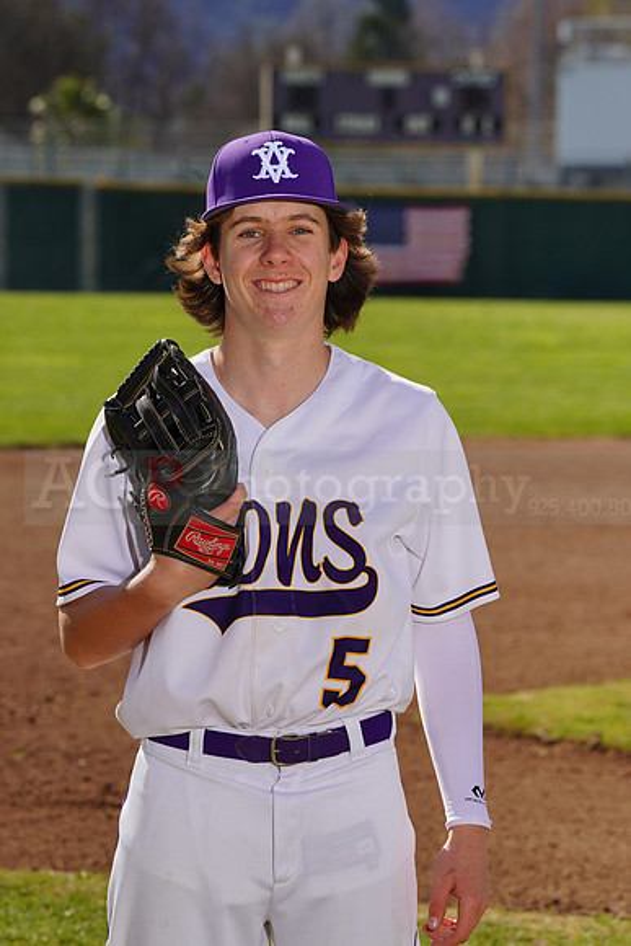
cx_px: 316
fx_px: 5807
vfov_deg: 9.3
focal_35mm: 221
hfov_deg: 6.2
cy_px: 473
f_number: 11
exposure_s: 1/250
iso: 100
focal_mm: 221
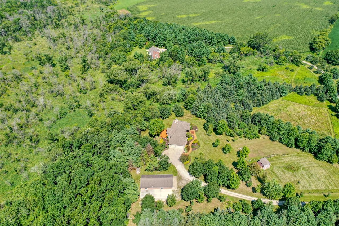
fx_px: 264
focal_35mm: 28
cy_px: 113
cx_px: 170
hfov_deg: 65.5
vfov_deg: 46.4
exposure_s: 1/120
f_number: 4
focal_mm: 10.3
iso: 100
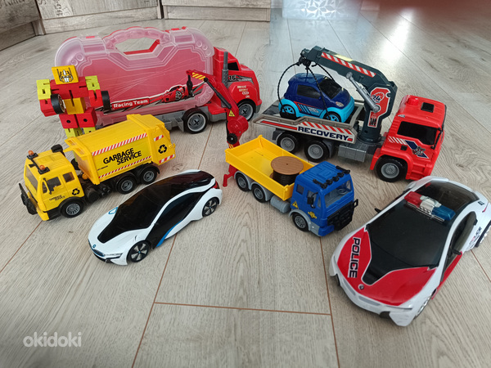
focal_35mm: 24
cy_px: 184
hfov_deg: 71.6
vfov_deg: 56.8
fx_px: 340
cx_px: 246
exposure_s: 1/25
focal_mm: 5.59
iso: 729
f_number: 1.88
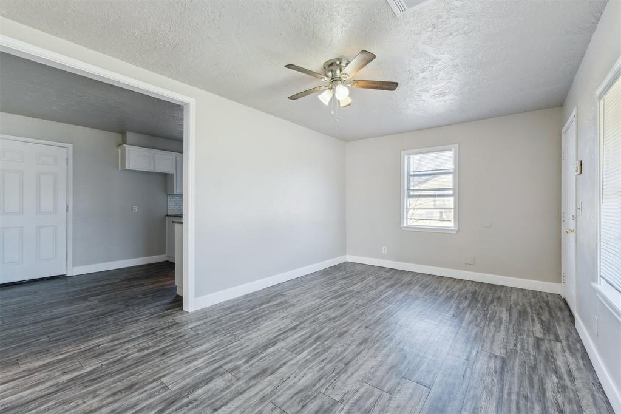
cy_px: 207
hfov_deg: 100.4
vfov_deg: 77.3
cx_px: 310
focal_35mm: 15
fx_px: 259
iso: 100
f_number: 8
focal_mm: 10
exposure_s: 1/10
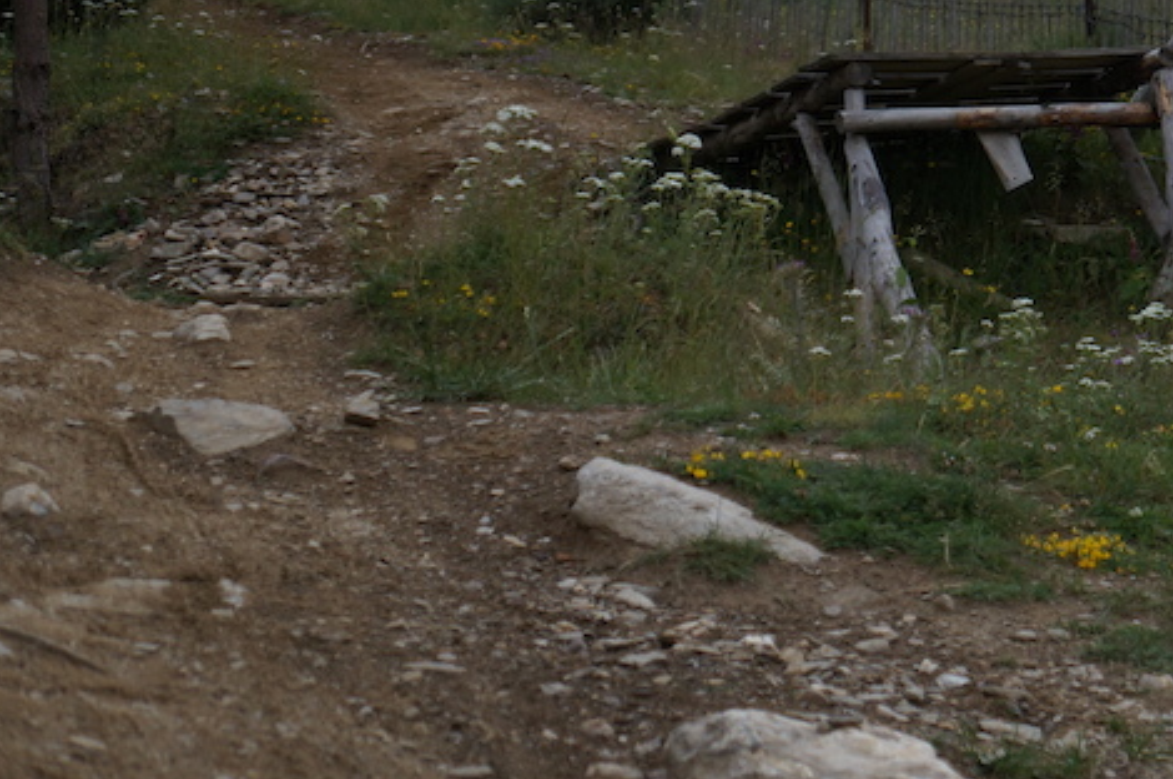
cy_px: -40
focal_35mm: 98
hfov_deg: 20.1
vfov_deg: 13.7
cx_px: 1220
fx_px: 3189
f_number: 4
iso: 200
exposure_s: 1/800
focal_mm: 30
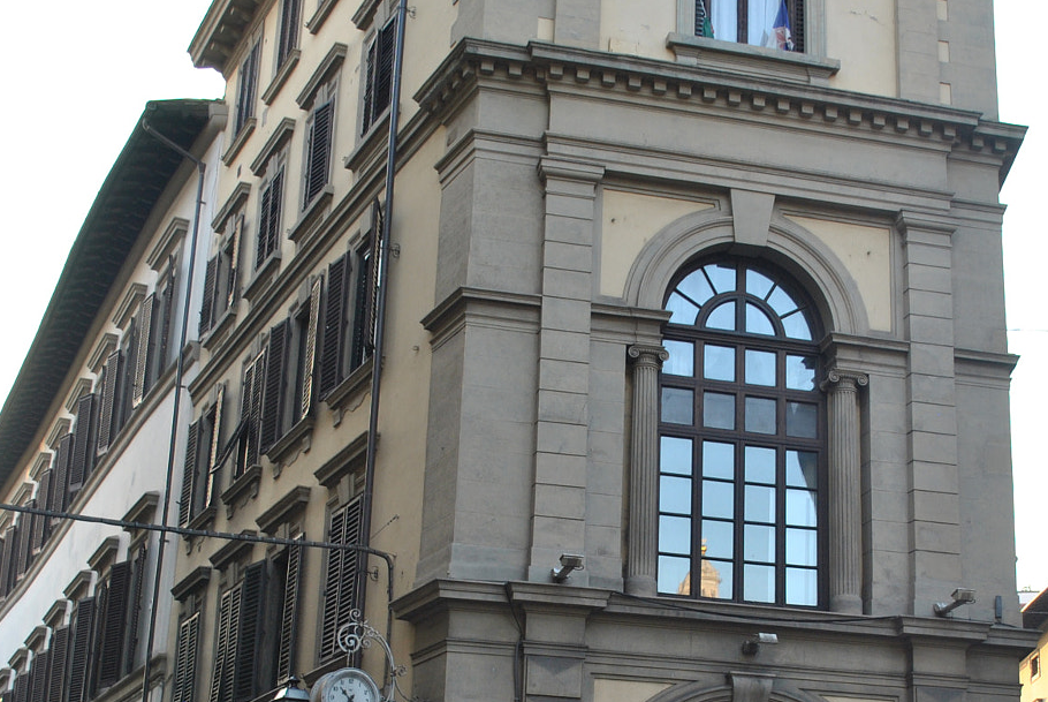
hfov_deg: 34.4
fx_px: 1690
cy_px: 568
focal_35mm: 58
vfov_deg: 23.1
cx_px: 621
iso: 200
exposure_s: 1/125
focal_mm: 22
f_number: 3.8
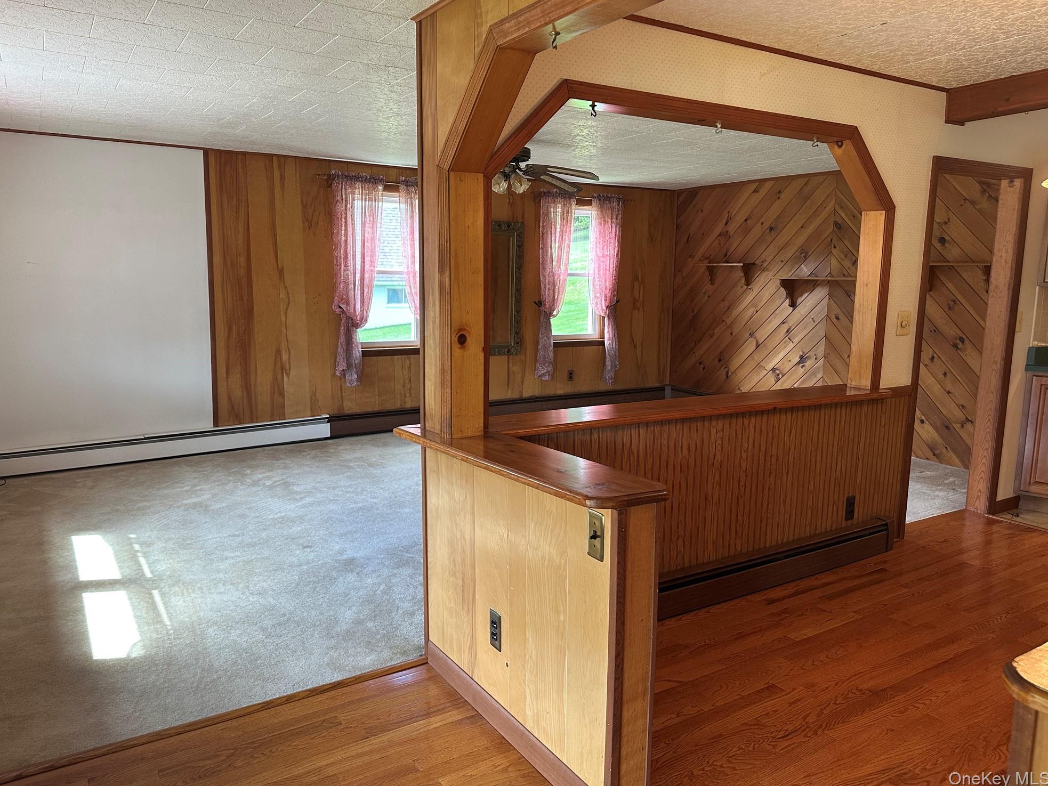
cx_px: 511
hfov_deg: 69.4
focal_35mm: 25
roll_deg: -1.5
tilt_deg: -7.2
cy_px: 382
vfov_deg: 54.9
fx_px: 757
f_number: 1.78
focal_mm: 6.86
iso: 160
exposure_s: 1/120
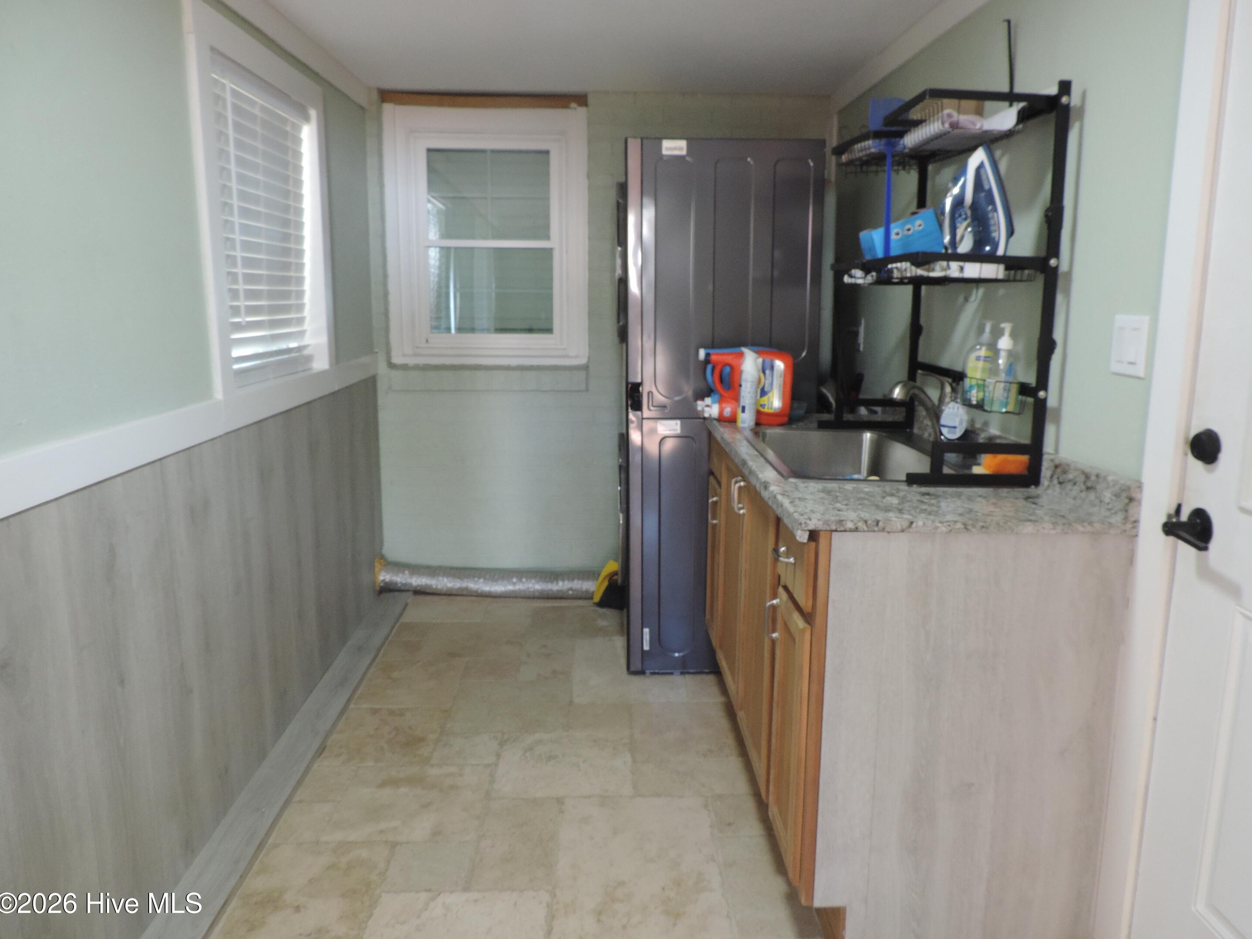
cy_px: 459
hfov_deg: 69.4
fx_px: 904
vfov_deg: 54.9
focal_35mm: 25
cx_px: 646
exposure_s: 1/30
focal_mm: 4.3
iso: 360
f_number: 3
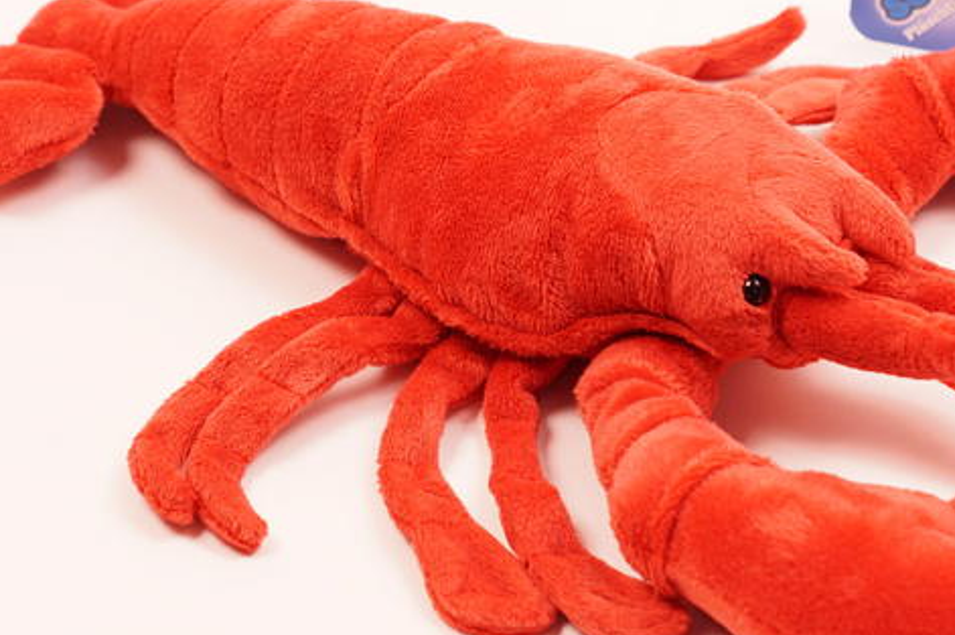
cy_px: 198
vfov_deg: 9.8
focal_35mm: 140
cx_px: 631
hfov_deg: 14.6
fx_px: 3710
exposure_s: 1/15
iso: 200
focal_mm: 50
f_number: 5
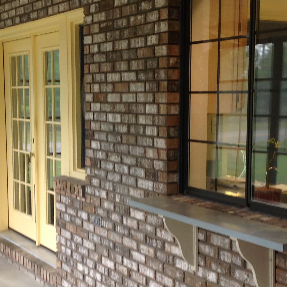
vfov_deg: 23.9
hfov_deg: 24.0
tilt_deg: -7.0
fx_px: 675
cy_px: 177
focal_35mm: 72
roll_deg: -0.9
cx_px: 127
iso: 64
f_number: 2.4
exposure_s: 1/20
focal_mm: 4.28
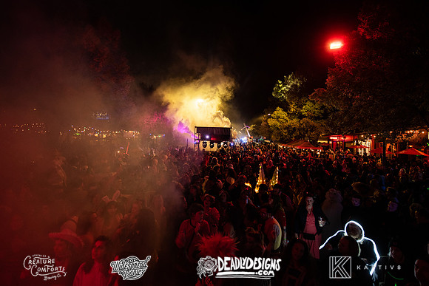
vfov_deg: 64.6
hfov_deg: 86.9
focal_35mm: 19
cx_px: 214
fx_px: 226
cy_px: 143
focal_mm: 19
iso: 2000
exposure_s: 1/40
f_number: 3.5
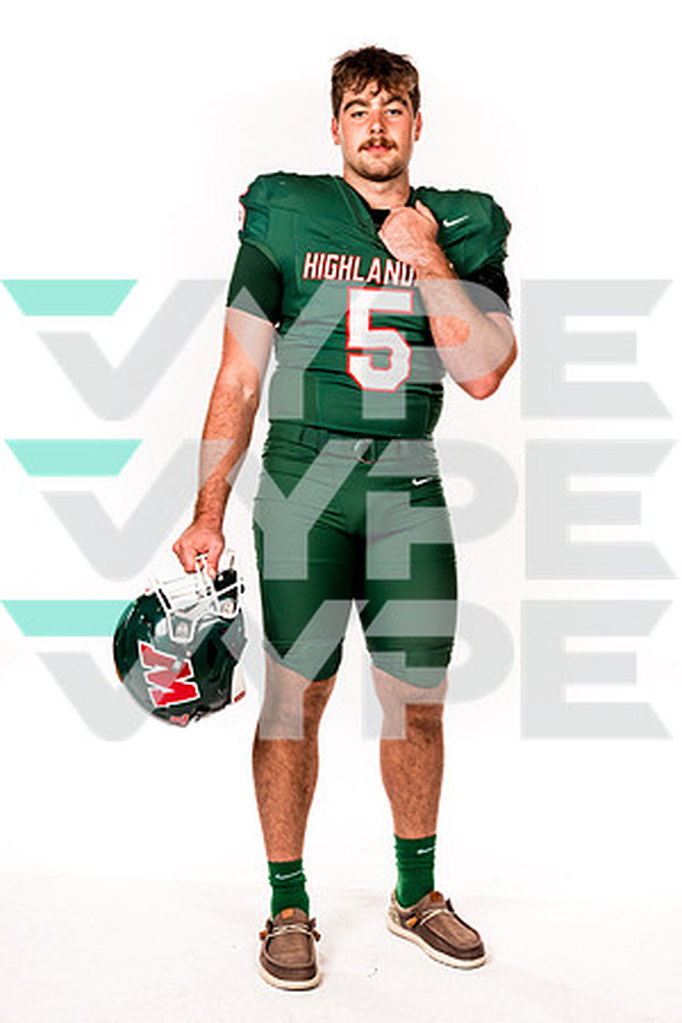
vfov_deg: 36.2
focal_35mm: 55
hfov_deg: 24.6
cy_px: 512
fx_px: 1563
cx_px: 341
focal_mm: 55
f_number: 8
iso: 800
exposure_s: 1/400
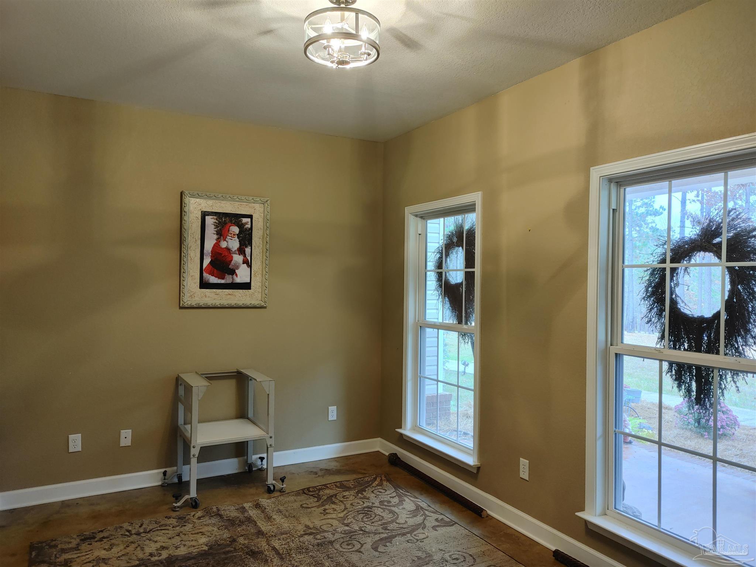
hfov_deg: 67.3
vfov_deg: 53.1
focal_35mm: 26
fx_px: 568
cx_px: 378
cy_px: 284
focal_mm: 5.58
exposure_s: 1/40
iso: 100
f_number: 1.8
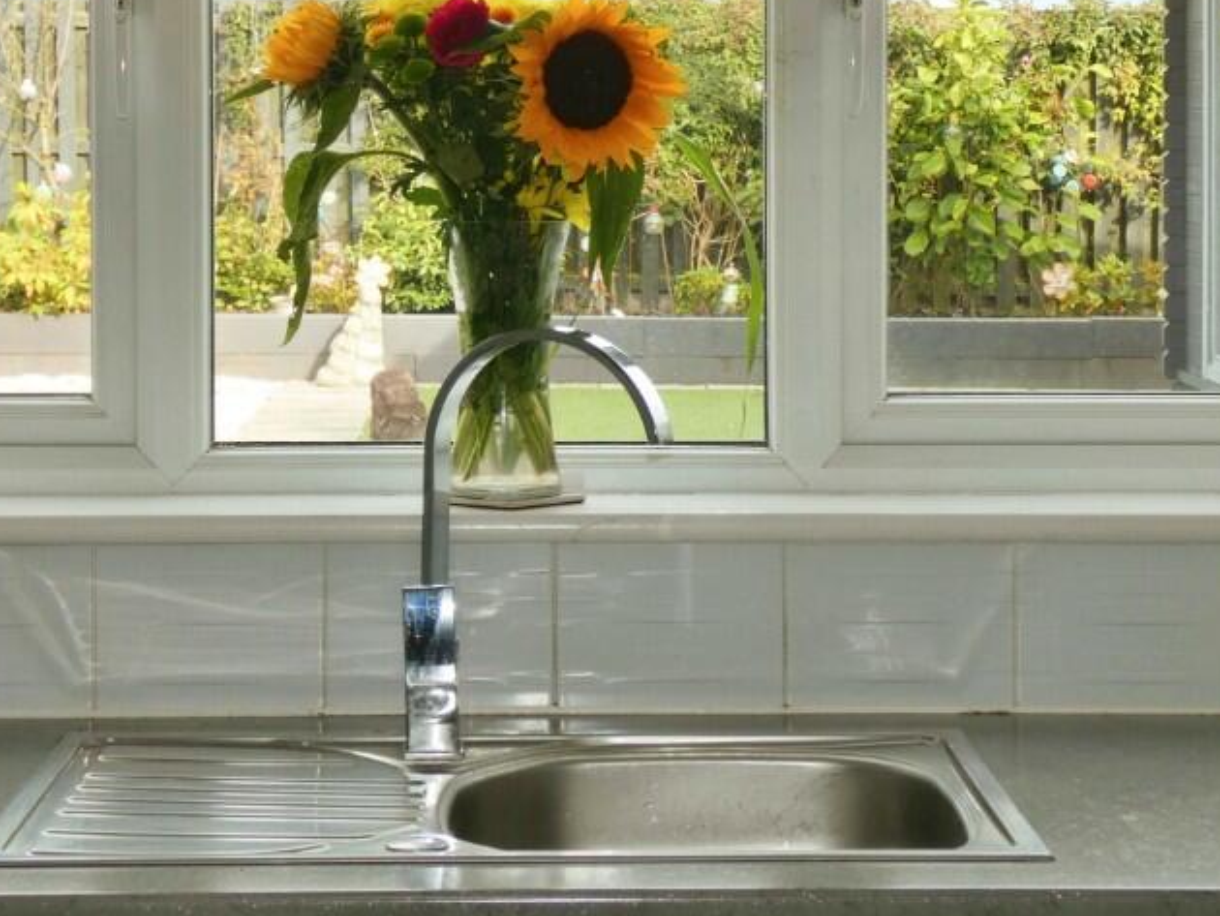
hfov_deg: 25.0
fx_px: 2750
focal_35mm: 78
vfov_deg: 18.9
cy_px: 314
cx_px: 534
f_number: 3.8
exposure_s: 1/80
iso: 80
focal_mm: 8.6
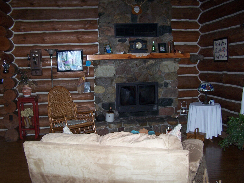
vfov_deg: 37.7
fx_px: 268
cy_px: 92
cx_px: 122
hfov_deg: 49.0
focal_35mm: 38
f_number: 2.8
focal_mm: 6.3
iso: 140
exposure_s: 1/60
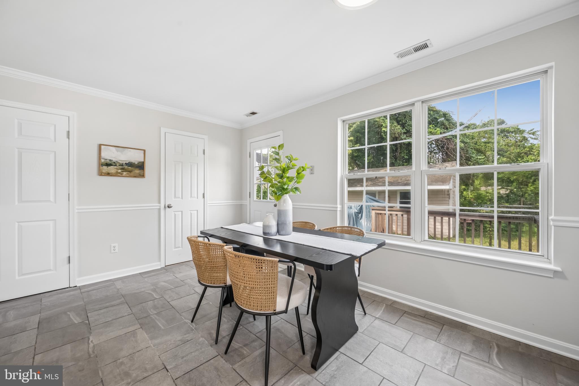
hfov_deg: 104.3
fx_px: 225
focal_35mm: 14
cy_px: 193
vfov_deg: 81.2
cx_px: 290
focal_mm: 14
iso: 320
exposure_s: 1/60
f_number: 8
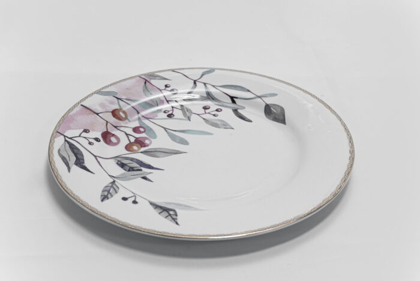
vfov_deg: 19.5
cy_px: 140
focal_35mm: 70
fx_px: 817
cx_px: 210
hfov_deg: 28.8
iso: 3200
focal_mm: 70
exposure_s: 1/100
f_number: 13
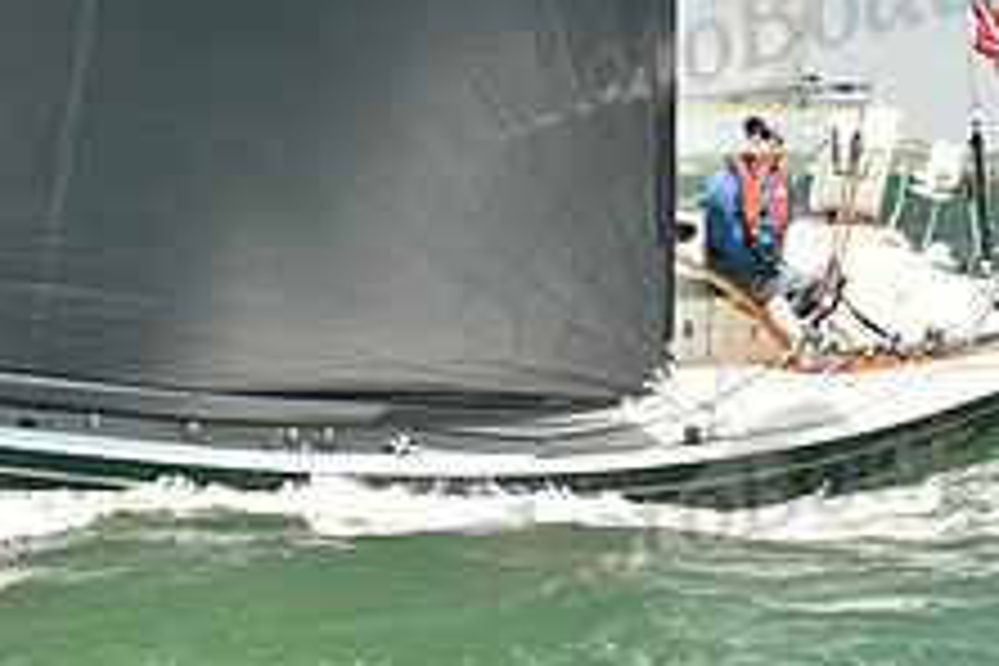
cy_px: 326
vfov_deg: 7.5
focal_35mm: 183
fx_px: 5078
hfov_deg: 11.2
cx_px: 220
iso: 250
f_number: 2.8
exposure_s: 1/800
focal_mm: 70
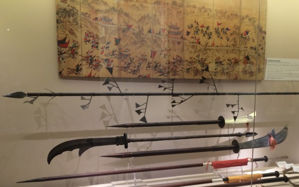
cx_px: 163
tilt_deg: -6.8
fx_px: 302
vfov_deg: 34.1
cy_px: 130
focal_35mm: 37
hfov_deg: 52.7
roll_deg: -1.2
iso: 100
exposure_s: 1/30
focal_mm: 4.15
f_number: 2.2
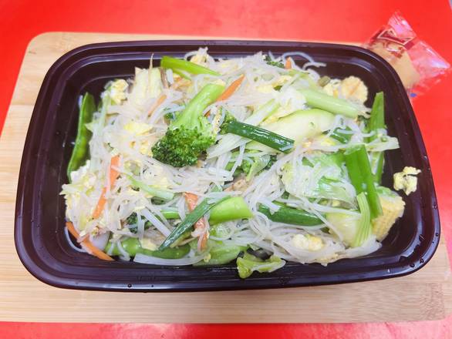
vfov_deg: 53.1
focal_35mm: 26
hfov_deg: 67.3
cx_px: 226
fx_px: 340
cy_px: 170
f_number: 1.5
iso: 125
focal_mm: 5.7
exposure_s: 1/120
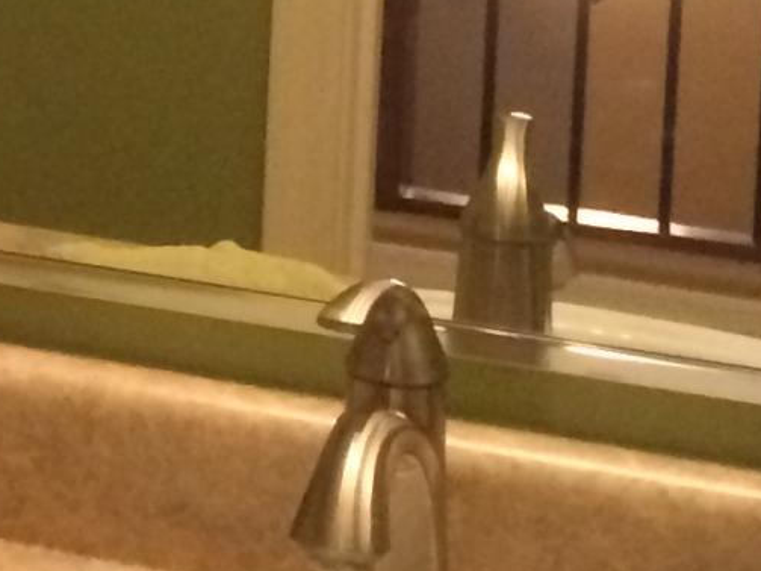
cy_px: -251
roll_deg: +0.9
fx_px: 3802
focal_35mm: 173
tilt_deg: -9.2
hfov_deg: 10.1
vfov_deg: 8.4
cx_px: -1020
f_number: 2.2
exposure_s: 1/30
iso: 250
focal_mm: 4.15
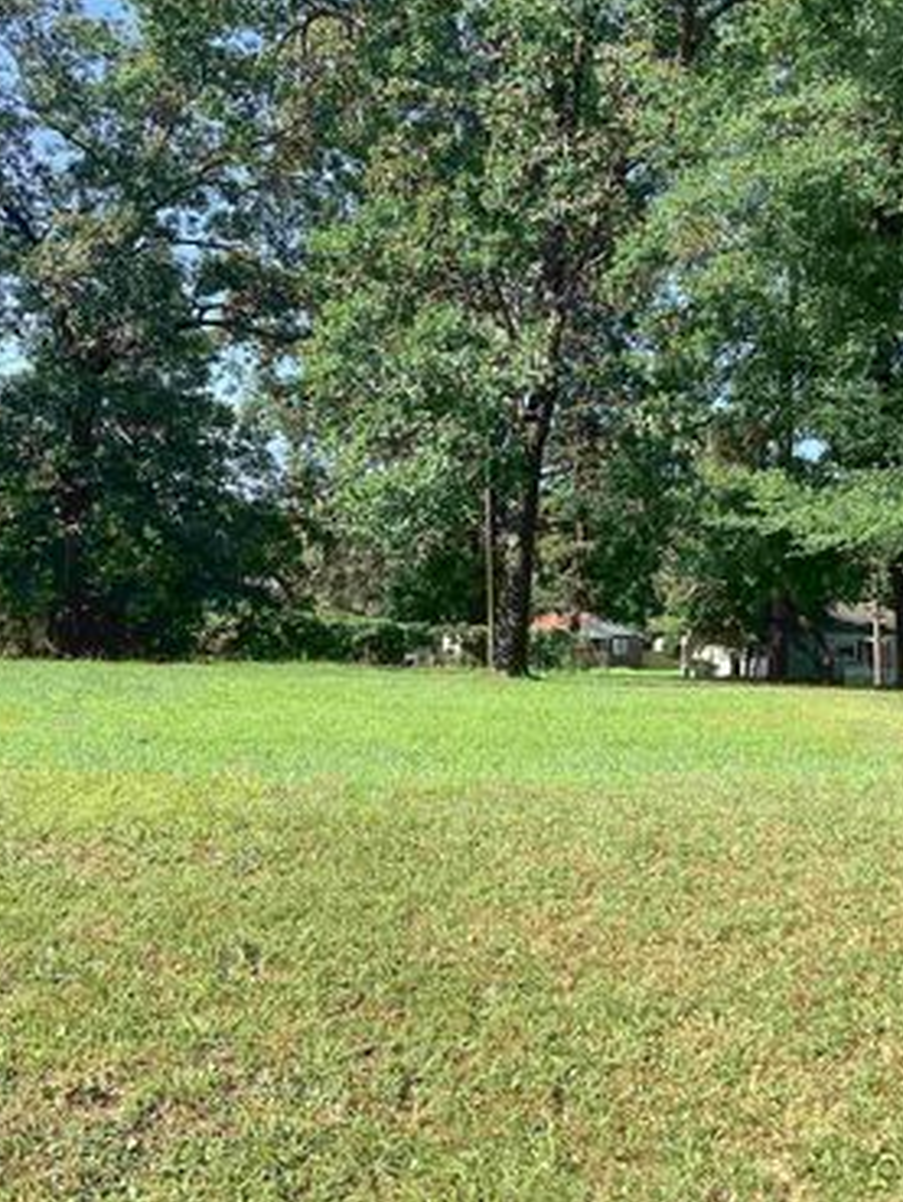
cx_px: 711
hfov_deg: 33.5
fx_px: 1460
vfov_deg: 44.8
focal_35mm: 42
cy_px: 601
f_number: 2.4
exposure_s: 1/458
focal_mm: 3.3
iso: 25
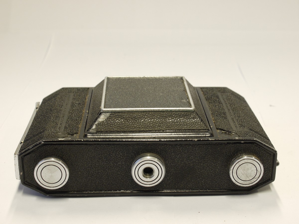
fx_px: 518
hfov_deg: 32.2
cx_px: 150
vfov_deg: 24.4
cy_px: 112
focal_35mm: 60
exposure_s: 1/10
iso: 400
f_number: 9
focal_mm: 30
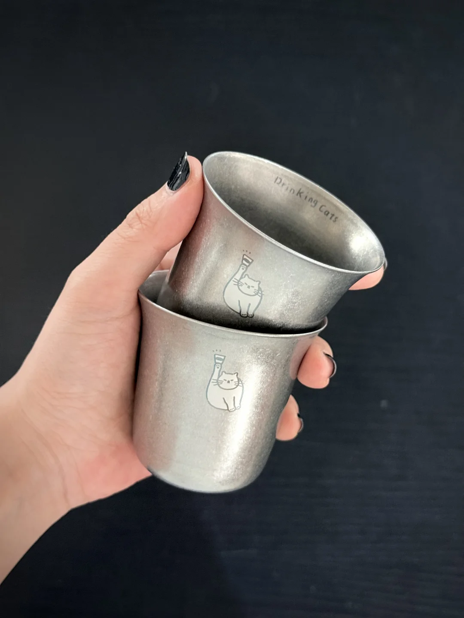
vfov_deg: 39.7
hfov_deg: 30.3
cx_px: 232
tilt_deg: -71.8
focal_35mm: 48
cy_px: 309
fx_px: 858
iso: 400
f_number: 1.78
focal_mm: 6.76
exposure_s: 1/33
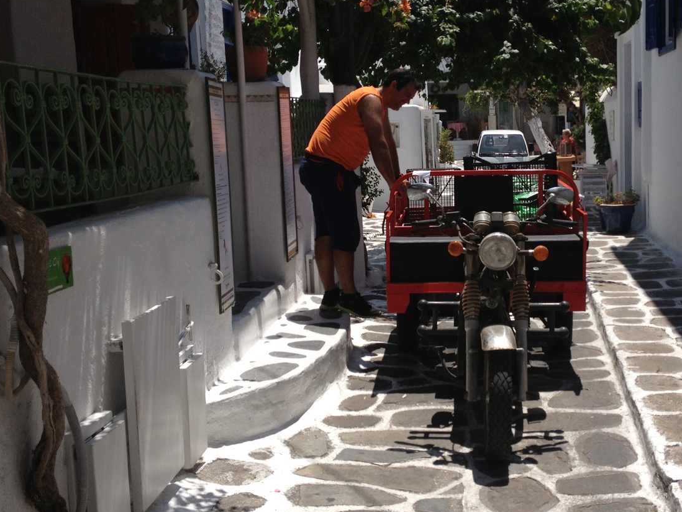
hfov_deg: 37.0
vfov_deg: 28.6
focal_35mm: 51
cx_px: 463
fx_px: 1005
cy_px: 256
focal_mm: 4.28
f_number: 2.4
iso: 50
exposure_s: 1/2123
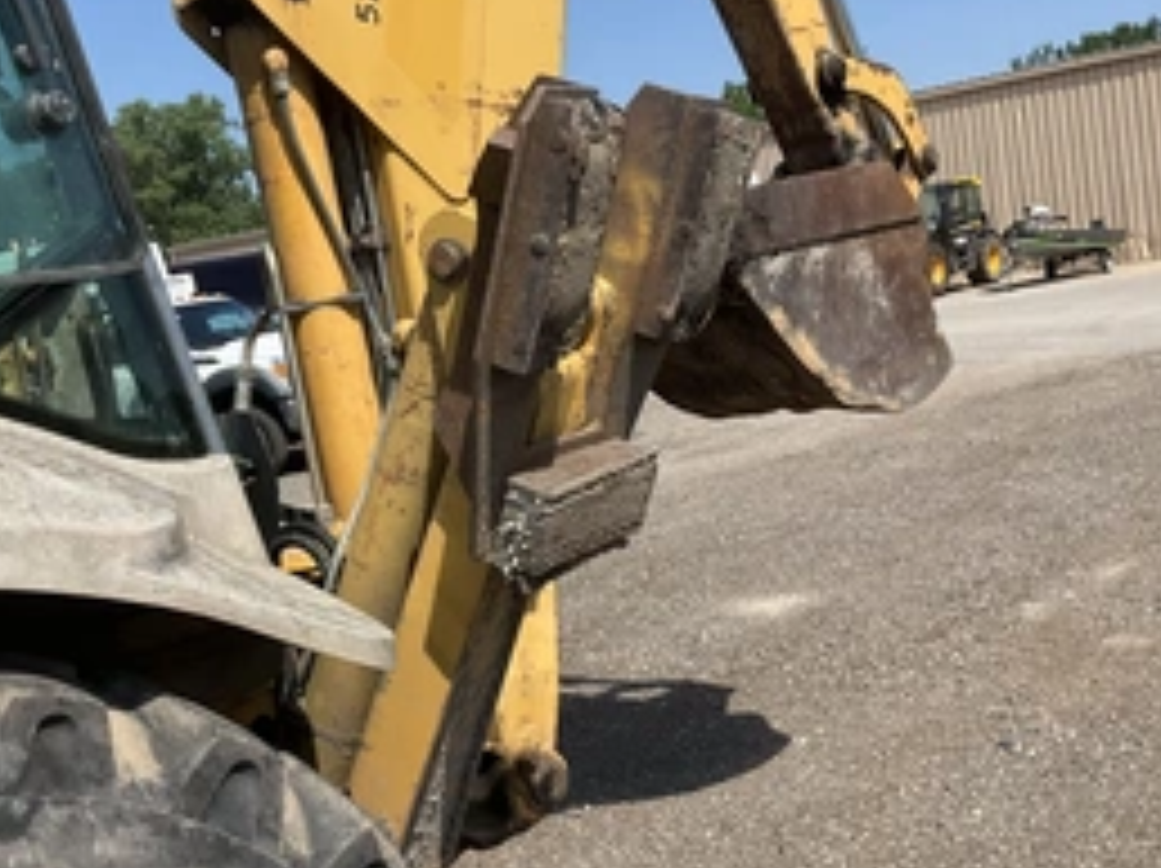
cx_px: 531
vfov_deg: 32.1
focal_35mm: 45
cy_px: 427
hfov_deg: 42.1
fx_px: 1508
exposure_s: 1/2058
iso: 25
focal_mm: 3
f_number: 1.8
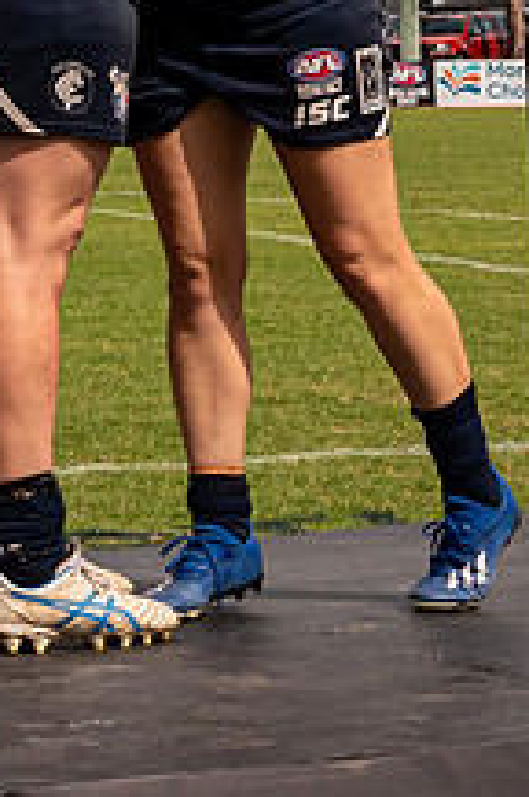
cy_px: 36
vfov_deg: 10.5
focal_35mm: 195
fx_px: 4312
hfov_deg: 7.0
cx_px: 321
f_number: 8
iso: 200
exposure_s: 1/800
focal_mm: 28
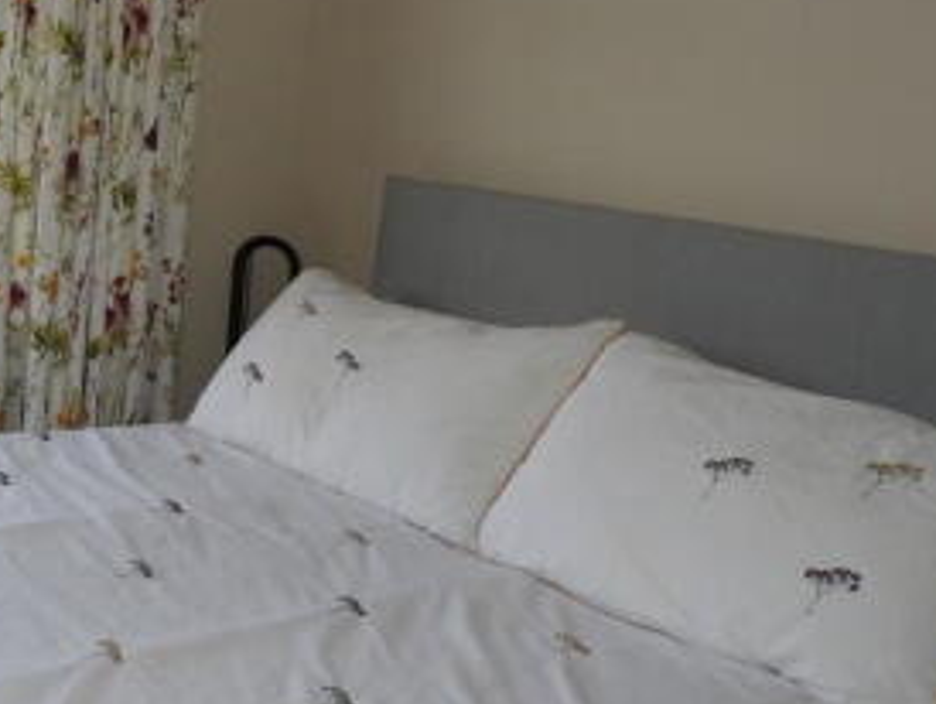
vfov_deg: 28.4
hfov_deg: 34.3
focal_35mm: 51
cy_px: 231
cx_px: 15
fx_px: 1380
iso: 100
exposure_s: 1/160
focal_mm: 4.3
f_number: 3.3
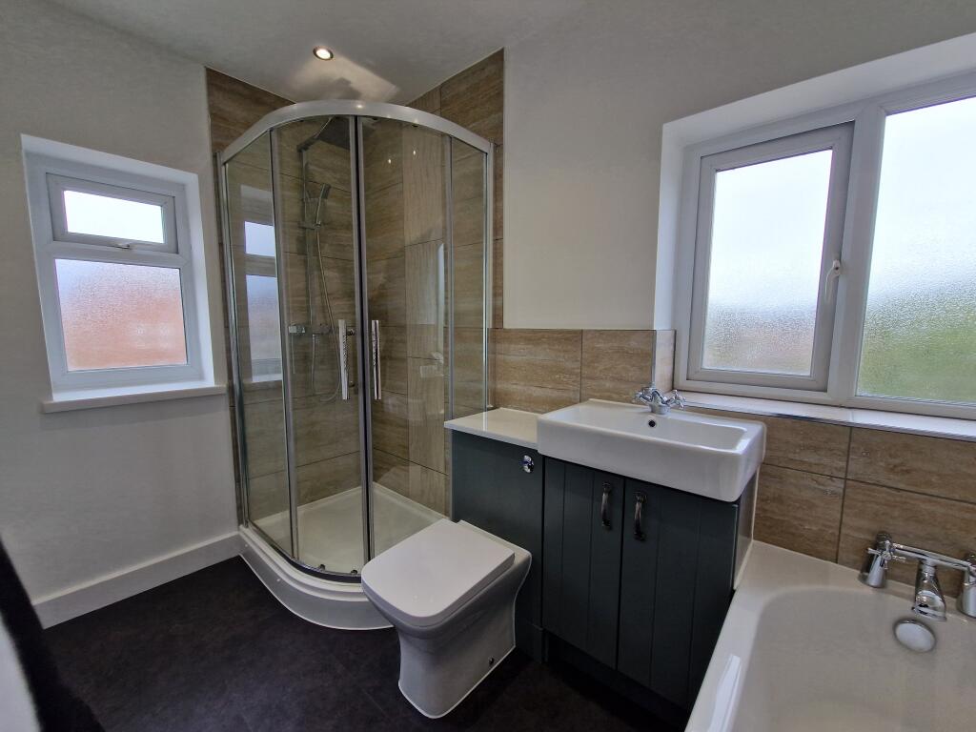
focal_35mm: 13
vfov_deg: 89.9
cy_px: 366
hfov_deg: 106.2
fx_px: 367
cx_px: 488
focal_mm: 2.2
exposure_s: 1/315
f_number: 2.2
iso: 50
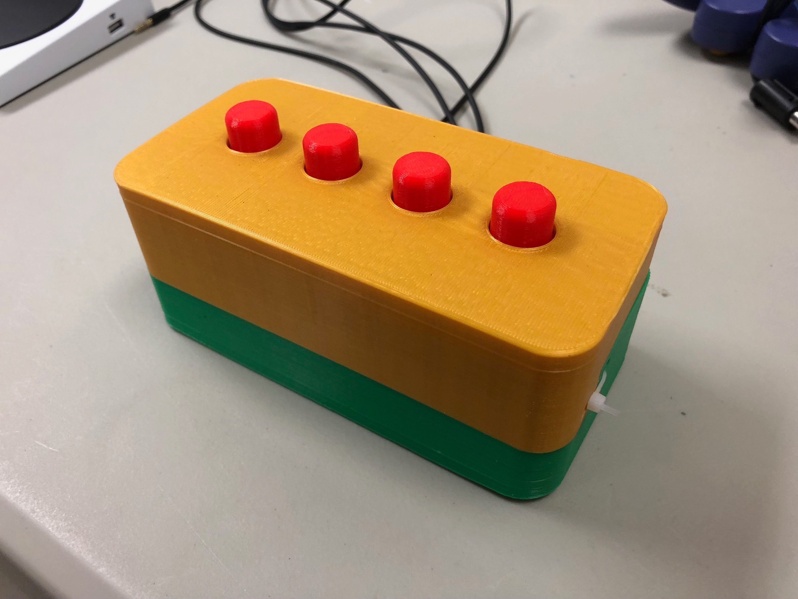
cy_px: 300
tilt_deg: -46.5
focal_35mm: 28
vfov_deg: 49.7
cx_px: 399
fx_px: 645
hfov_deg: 63.4
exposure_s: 1/30
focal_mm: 4
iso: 32
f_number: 1.8
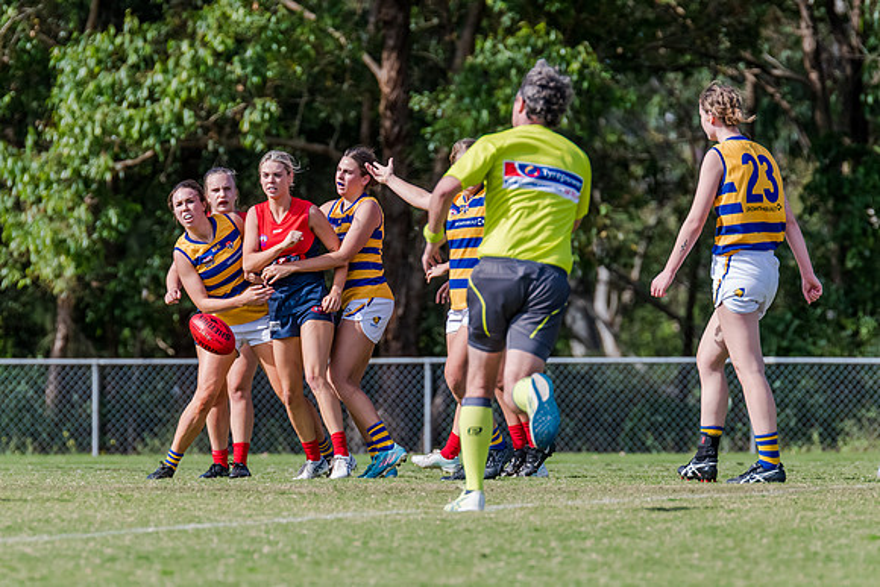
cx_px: 320
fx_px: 13123
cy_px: 280
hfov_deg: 3.8
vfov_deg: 2.6
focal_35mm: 537
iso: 800
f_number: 6.3
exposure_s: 1/1600
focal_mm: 420
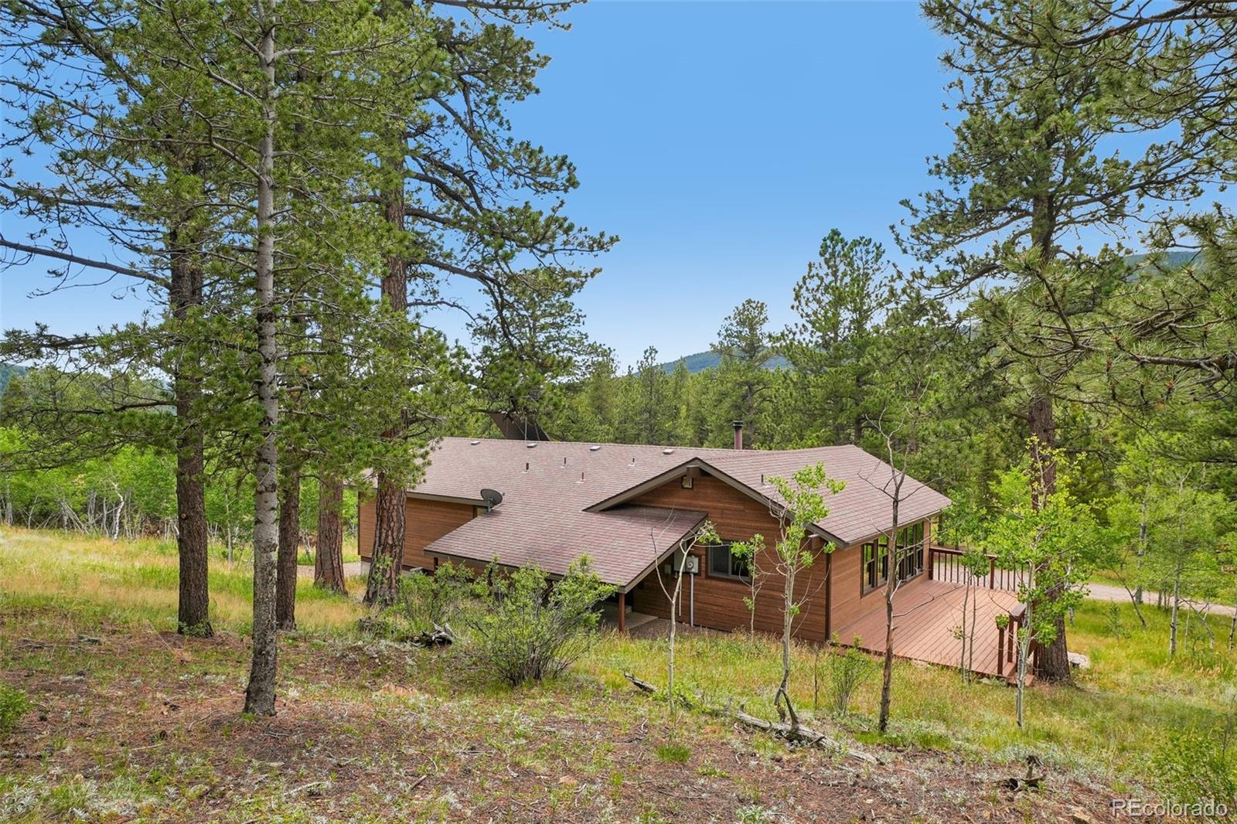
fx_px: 721
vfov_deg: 59.5
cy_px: 412
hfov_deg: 81.2
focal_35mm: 21
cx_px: 618
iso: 100
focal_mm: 14
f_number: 8
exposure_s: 1/200
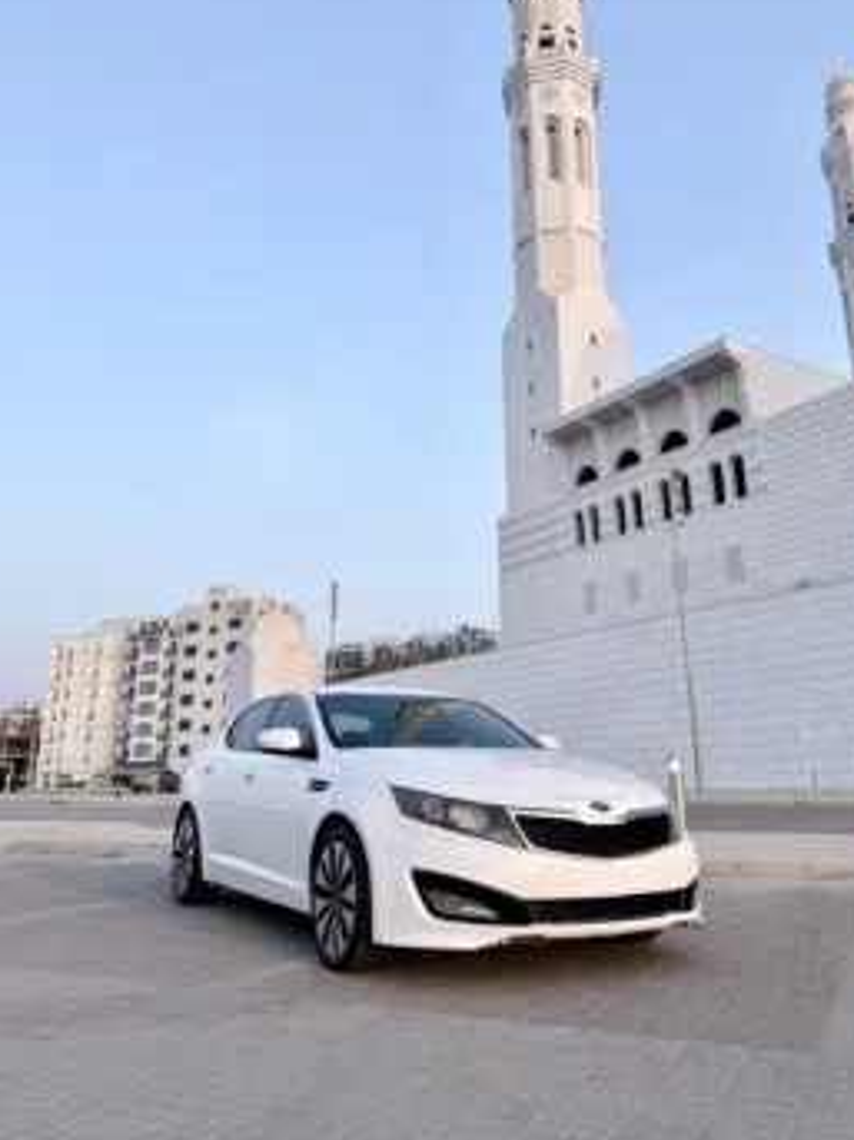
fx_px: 922
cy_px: 482
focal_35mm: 28
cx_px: 442
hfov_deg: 49.7
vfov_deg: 63.1
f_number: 1.78
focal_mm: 6.76
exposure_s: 1/1337
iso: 80
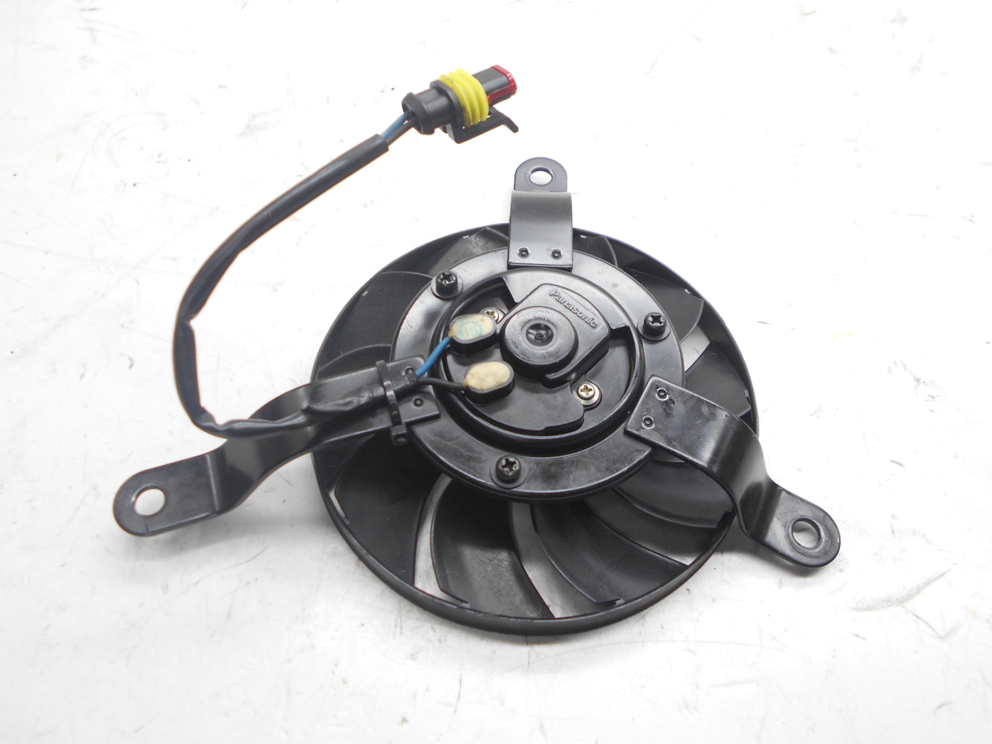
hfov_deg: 67.3
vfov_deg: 53.1
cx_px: 496
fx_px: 745
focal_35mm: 26
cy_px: 372
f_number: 3.2
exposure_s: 1/30
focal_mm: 4.6
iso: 110
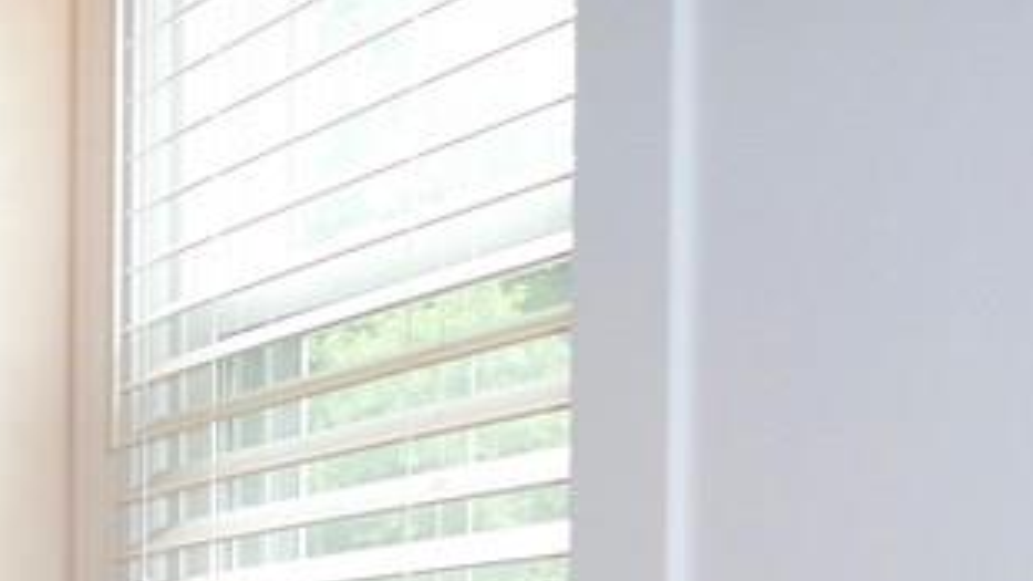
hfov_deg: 21.8
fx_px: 2356
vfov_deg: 13.1
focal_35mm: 86
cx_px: -379
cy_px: 953
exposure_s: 1/125
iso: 800
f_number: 2.8
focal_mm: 12
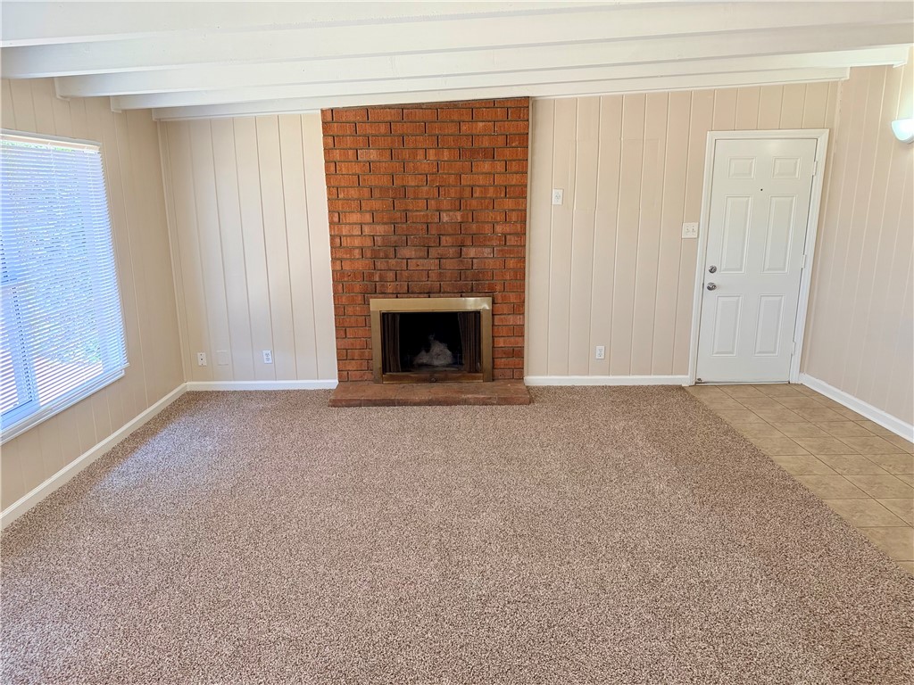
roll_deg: +0.6
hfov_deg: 71.6
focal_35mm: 24
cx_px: 457
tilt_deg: -13.2
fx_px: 634
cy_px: 342
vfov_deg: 56.8
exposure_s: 1/120
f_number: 1.78
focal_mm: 6.76
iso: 160
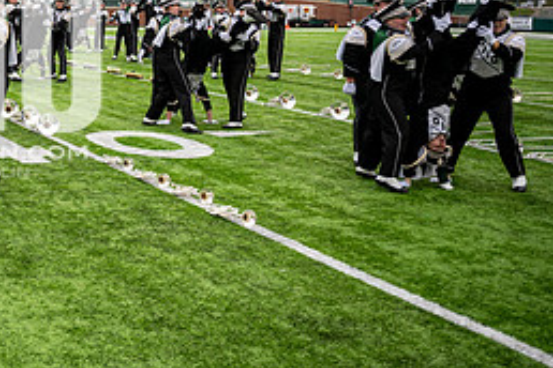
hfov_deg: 32.3
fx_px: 829
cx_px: -60
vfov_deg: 24.7
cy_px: 76
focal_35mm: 54
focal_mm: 24
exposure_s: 1/500
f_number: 2.8
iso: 100
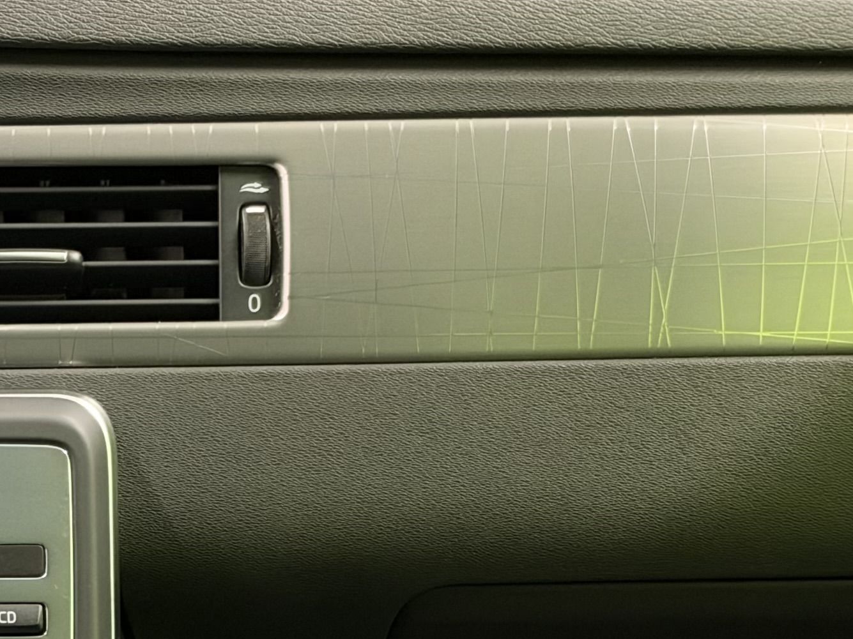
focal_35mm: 145
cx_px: -266
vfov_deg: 10.0
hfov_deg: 13.1
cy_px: 901
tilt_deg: -25.4
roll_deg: +0.4
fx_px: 3573
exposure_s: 1/33
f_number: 1.48
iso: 250
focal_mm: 6.93
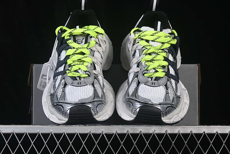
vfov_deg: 18.2
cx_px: 115
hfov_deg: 27.0
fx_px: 479
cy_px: 77
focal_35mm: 75
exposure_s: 1/80
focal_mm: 50
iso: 160
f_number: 8
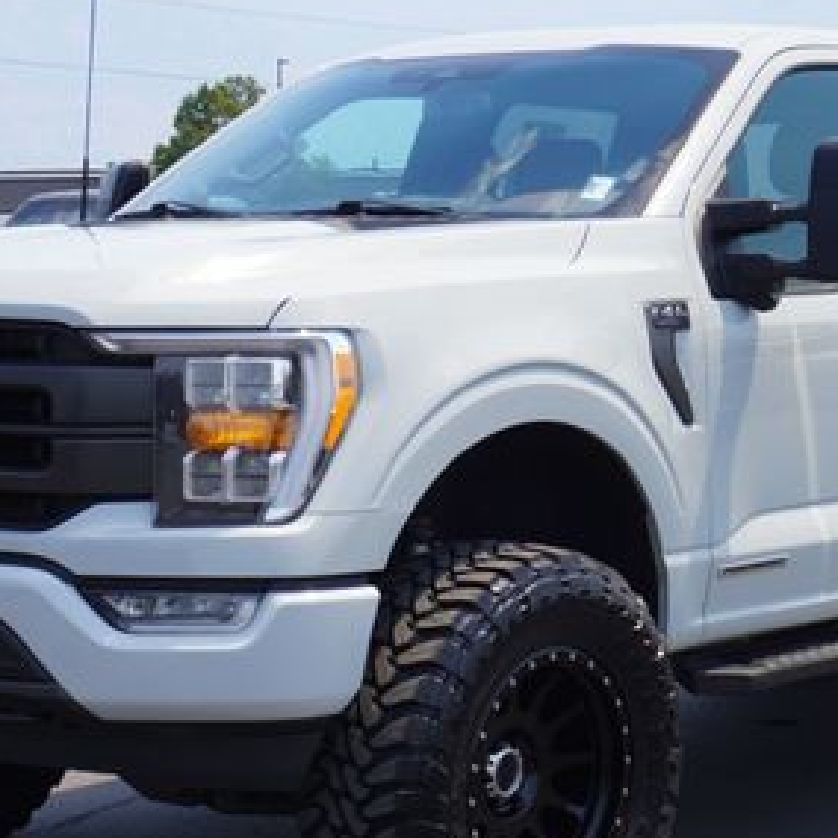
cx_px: 537
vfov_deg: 18.8
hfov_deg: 18.8
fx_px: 2520
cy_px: 546
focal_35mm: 92
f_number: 10
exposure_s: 1/125
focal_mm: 32
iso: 100
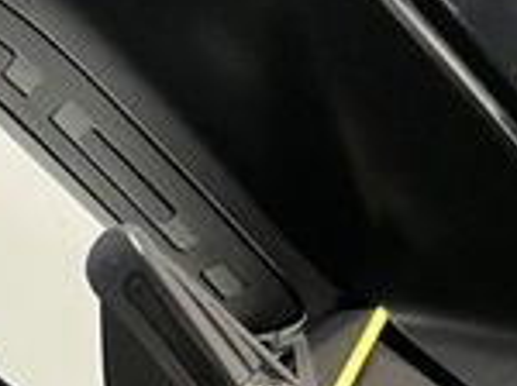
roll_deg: +1.1
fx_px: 1655
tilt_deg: -11.0
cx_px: -489
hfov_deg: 14.8
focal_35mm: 111
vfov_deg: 12.0
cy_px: 751
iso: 160
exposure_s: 1/50
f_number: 1.6
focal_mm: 5.1
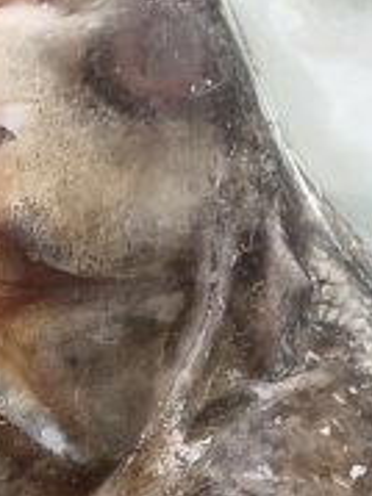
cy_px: 1381
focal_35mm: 143
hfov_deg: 9.9
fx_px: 2051
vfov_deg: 10.6
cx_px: -242
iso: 800
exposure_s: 1/43.1
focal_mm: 5.59
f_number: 1.8
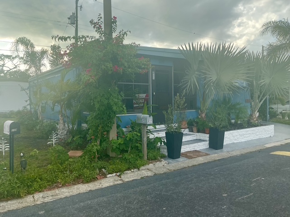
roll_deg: +1.4
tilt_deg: -1.0
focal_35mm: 29
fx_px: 243
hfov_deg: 61.7
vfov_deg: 48.2
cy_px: 108
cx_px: 145
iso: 25
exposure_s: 1/599
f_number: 1.8
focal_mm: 3
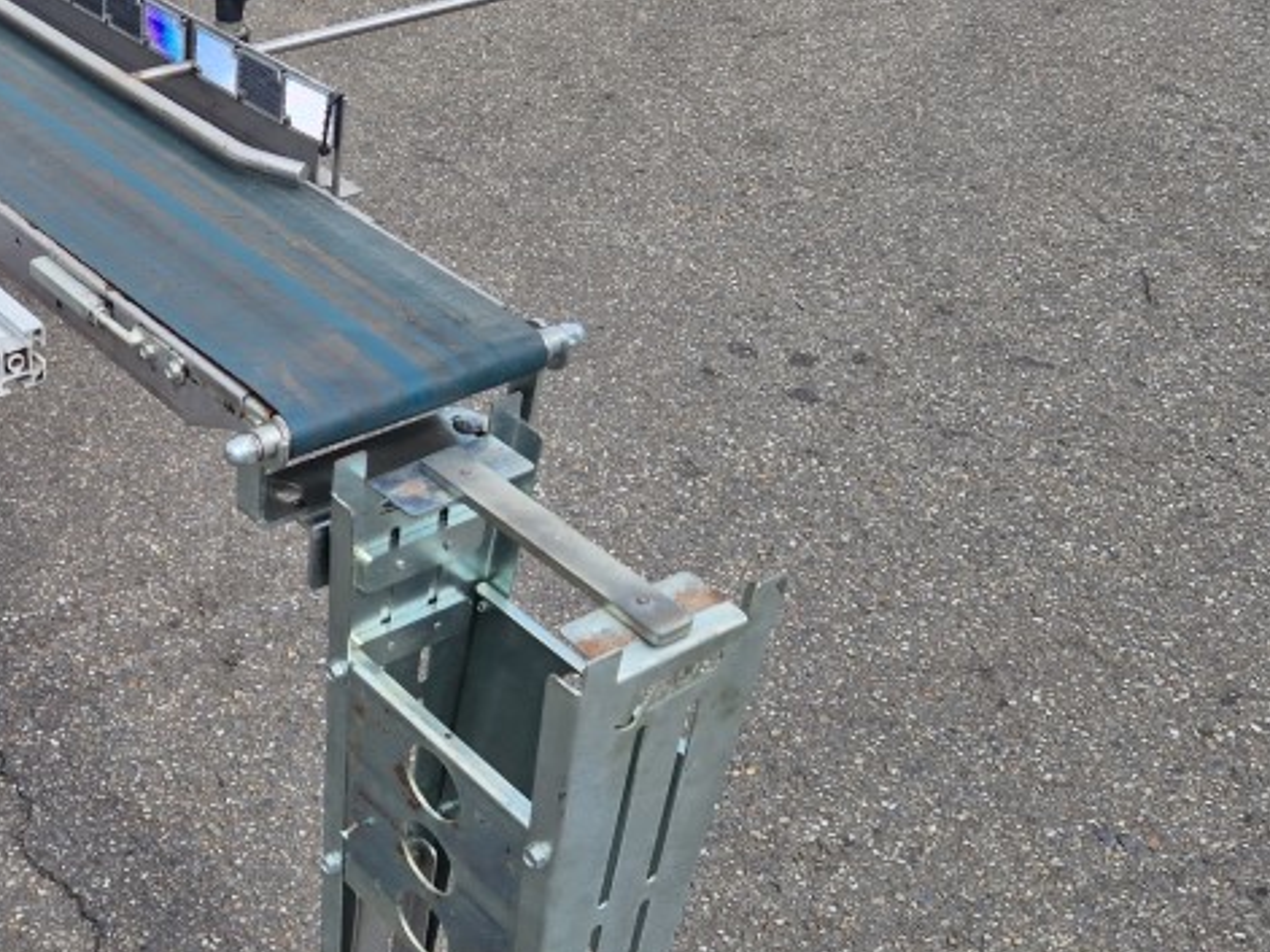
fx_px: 1834
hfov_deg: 36.1
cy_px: 558
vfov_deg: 29.0
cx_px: 156
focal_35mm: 50
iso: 50
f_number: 1.8
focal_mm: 5.4
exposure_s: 1/740
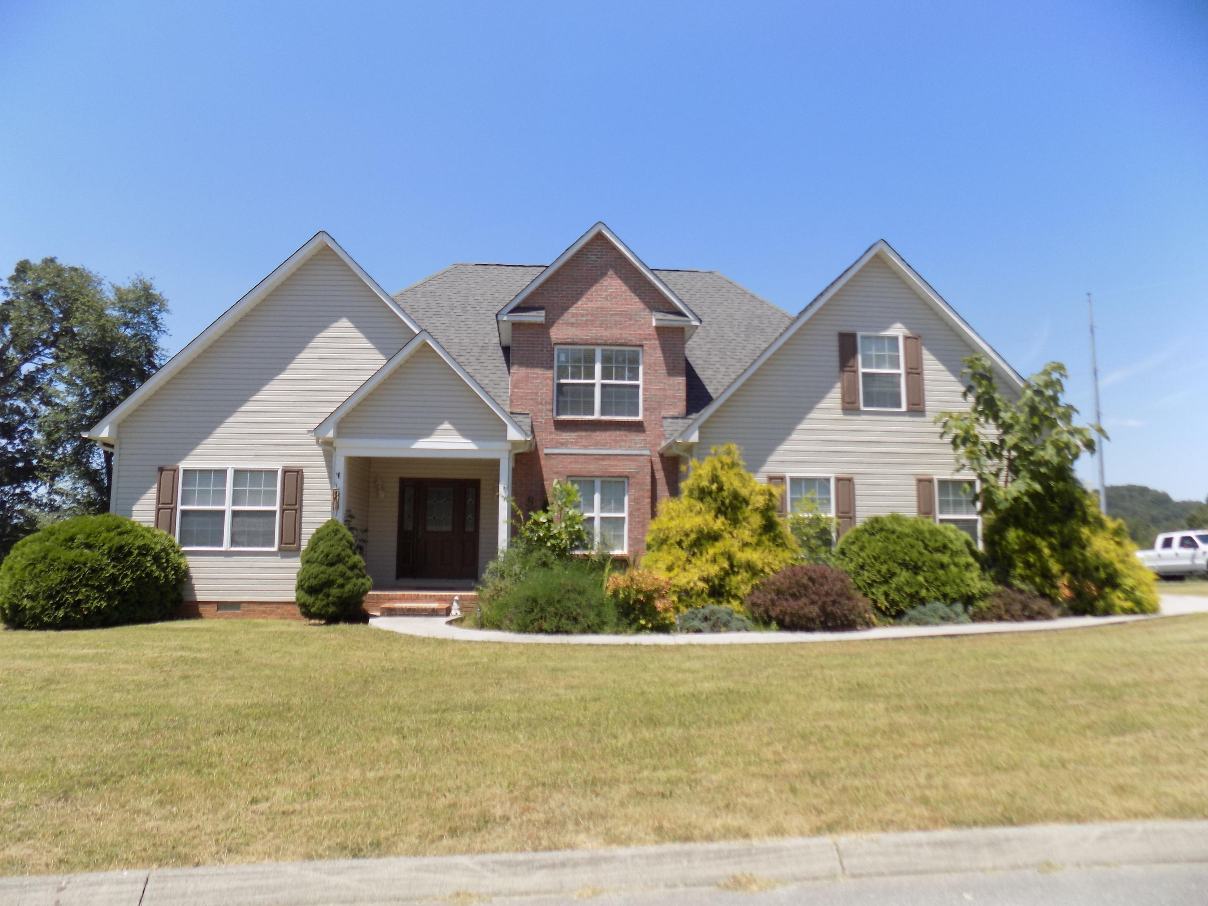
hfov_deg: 73.9
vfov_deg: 58.9
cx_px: 604
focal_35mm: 23
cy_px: 453
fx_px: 803
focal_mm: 4
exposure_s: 1/1000
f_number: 3.1
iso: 80
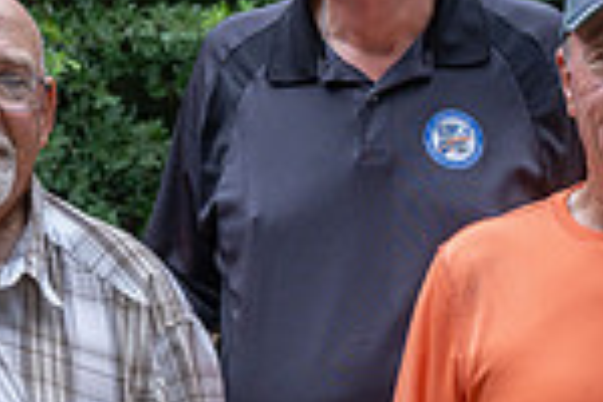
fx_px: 2663
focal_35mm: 159
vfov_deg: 8.6
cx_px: 362
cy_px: 328
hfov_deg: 12.9
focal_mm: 41
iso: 500
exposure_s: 1/100
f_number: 5
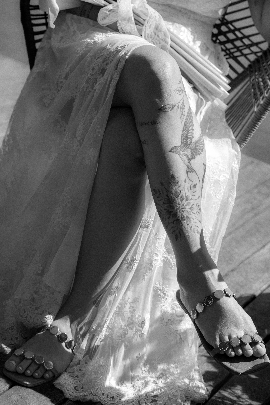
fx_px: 945
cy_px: 202
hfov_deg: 16.3
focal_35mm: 84
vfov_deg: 24.2
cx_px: 135
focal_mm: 56
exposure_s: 1/640
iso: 100
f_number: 3.5
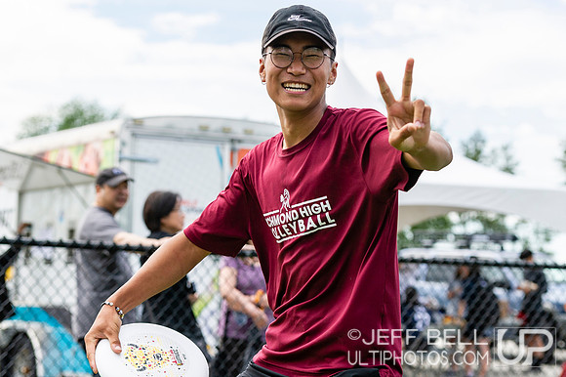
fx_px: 1681
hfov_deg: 19.1
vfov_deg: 12.8
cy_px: 137
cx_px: 306
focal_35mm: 107
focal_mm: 80
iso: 200
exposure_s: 1/1600
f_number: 4
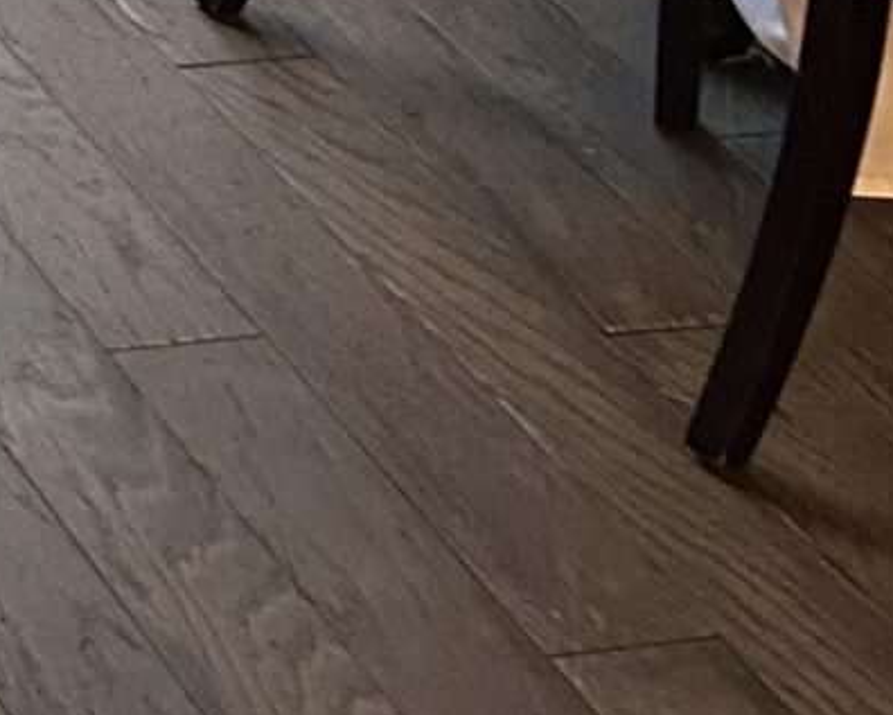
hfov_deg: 10.4
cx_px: -1150
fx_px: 4335
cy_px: -1547
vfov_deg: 7.9
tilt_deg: -6.8
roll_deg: -0.9
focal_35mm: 164
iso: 200
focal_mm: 5.7
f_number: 1.5
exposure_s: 1/60
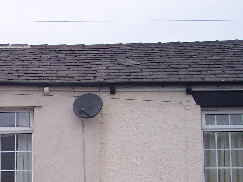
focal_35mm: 90
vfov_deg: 15.9
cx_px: 0
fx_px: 632
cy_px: 210
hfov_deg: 21.0
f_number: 2.8
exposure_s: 1/60
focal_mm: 8
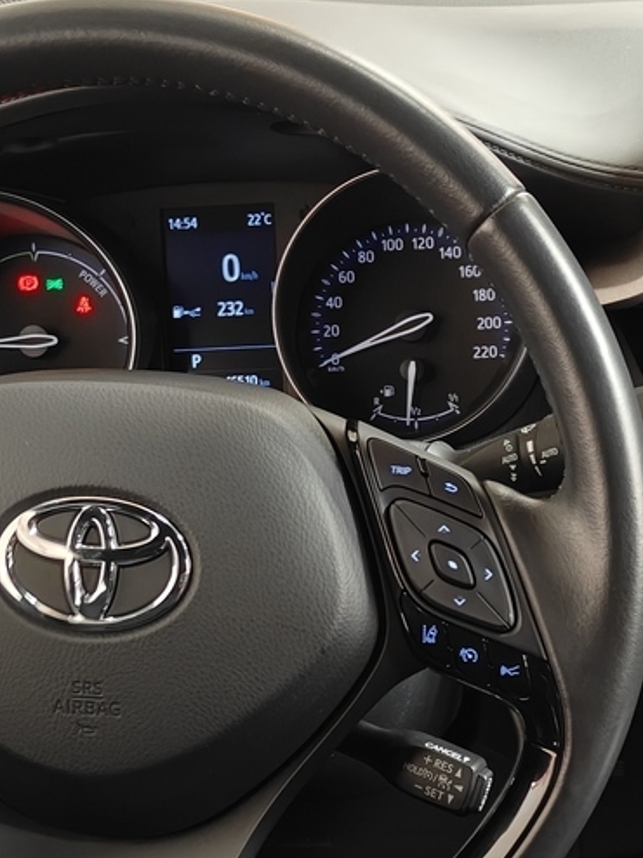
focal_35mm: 70
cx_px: 459
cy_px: 674
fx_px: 1735
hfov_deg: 20.9
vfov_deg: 27.3
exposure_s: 1/20
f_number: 1.8
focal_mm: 5.59
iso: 250
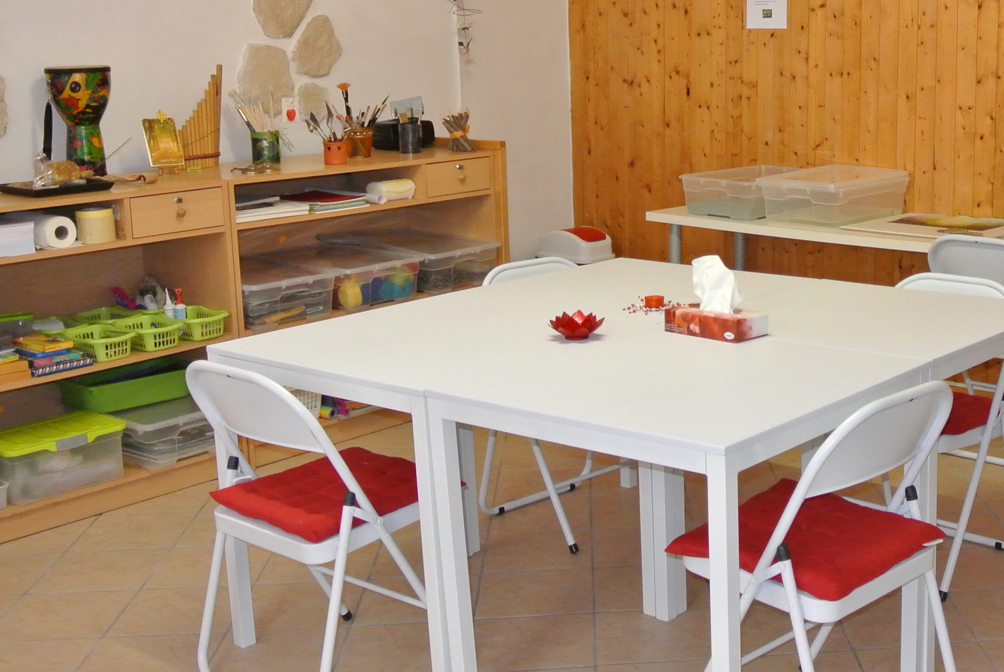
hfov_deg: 39.8
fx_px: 1340
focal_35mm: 48
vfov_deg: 28.1
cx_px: 765
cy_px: 260
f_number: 3.5
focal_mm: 10
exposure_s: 1/60
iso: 1100
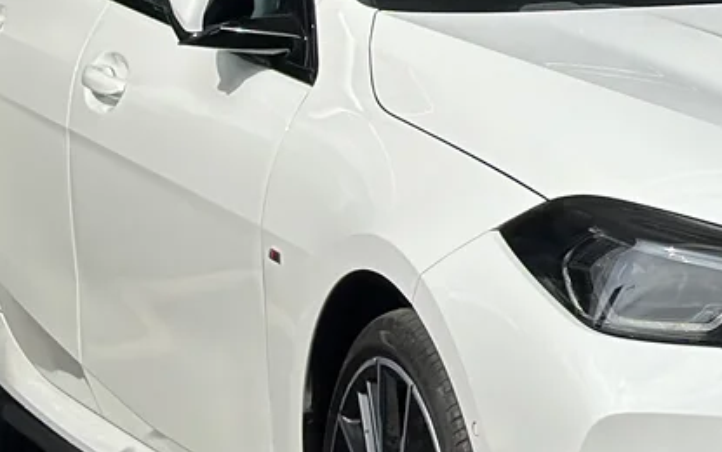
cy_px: 50
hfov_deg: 10.5
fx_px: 3859
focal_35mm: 196
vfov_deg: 6.7
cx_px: 856
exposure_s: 1/3876
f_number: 1.78
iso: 100
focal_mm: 6.86
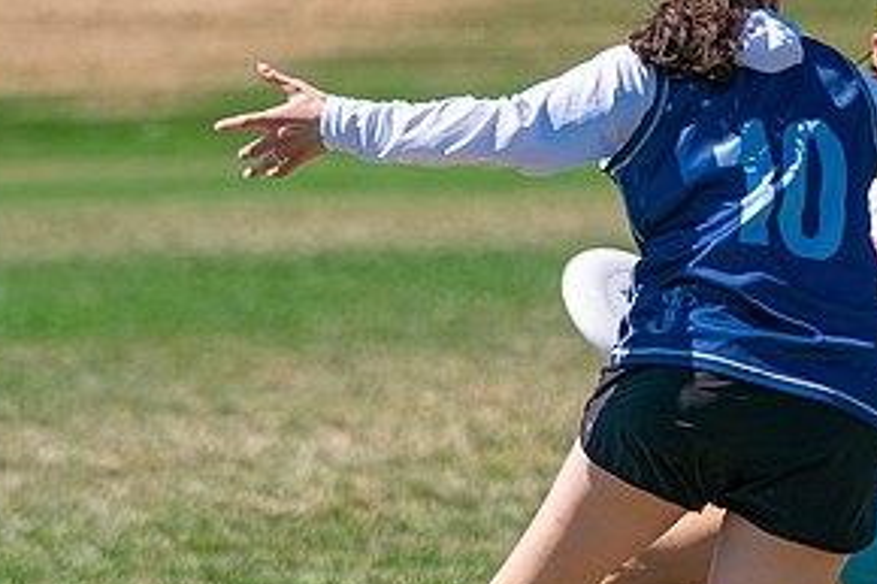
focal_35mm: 249
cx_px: 780
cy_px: 217
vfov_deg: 5.5
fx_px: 6062
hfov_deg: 8.2
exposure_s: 1/4000
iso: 250
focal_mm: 95
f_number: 2.8
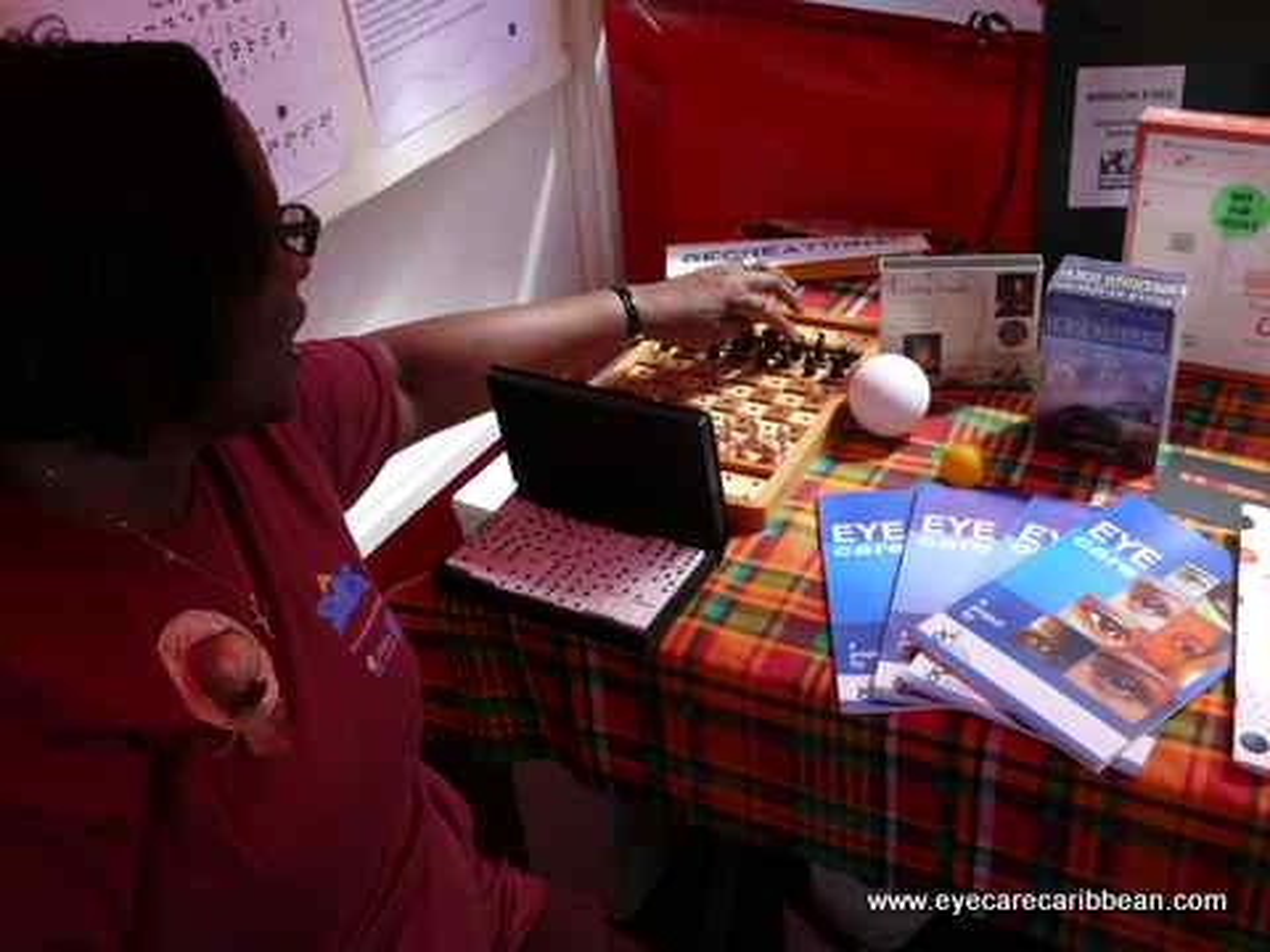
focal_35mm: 38
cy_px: 476
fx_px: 1394
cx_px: 635
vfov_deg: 37.7
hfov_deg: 49.0
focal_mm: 8.1
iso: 100
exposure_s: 1/125
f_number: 4
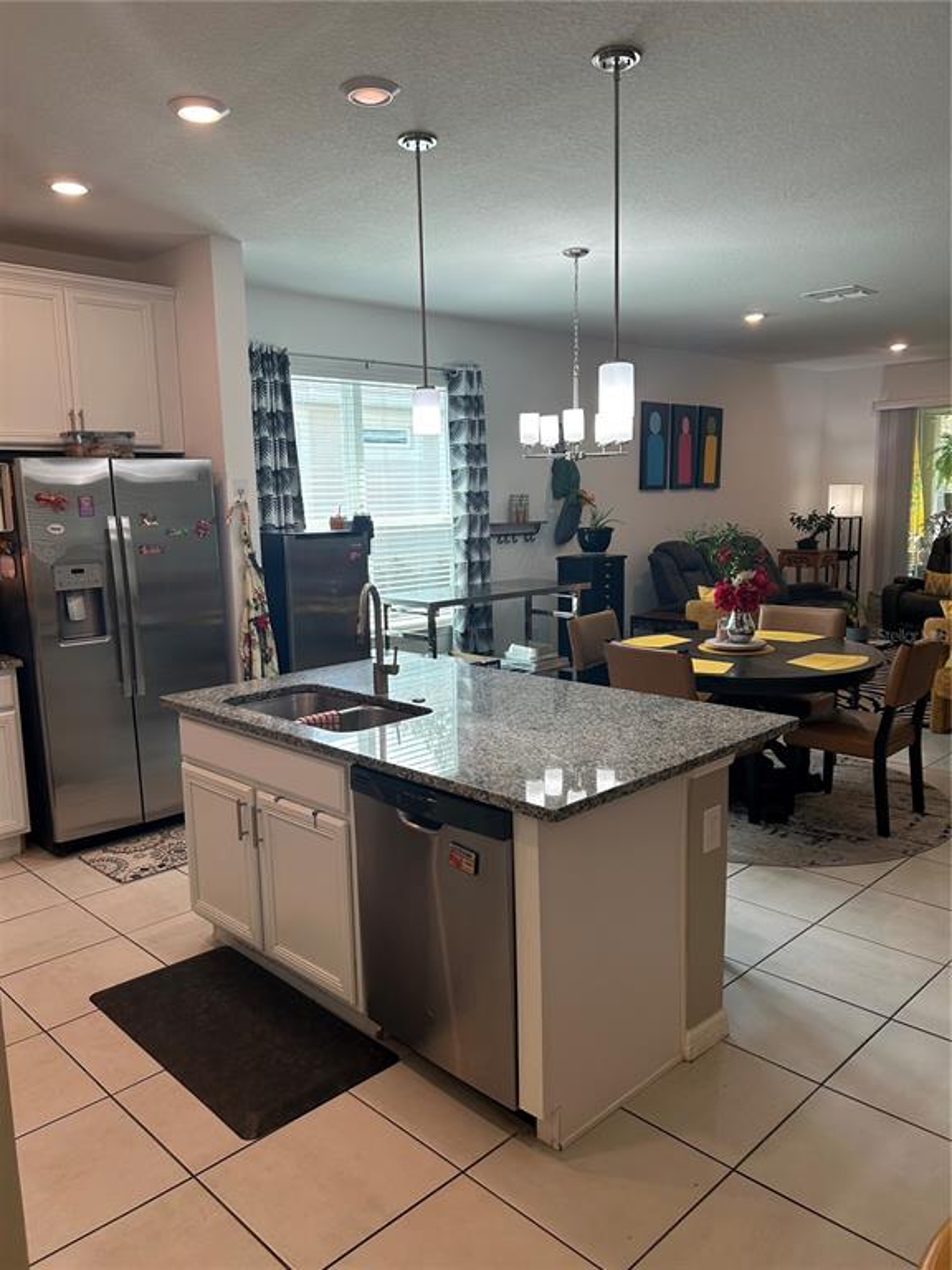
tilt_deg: -8.5
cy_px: 635
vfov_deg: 67.3
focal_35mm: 26
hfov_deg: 53.1
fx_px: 953
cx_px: 476
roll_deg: +0.9
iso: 64
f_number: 1.5
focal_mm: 5.7
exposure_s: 1/121
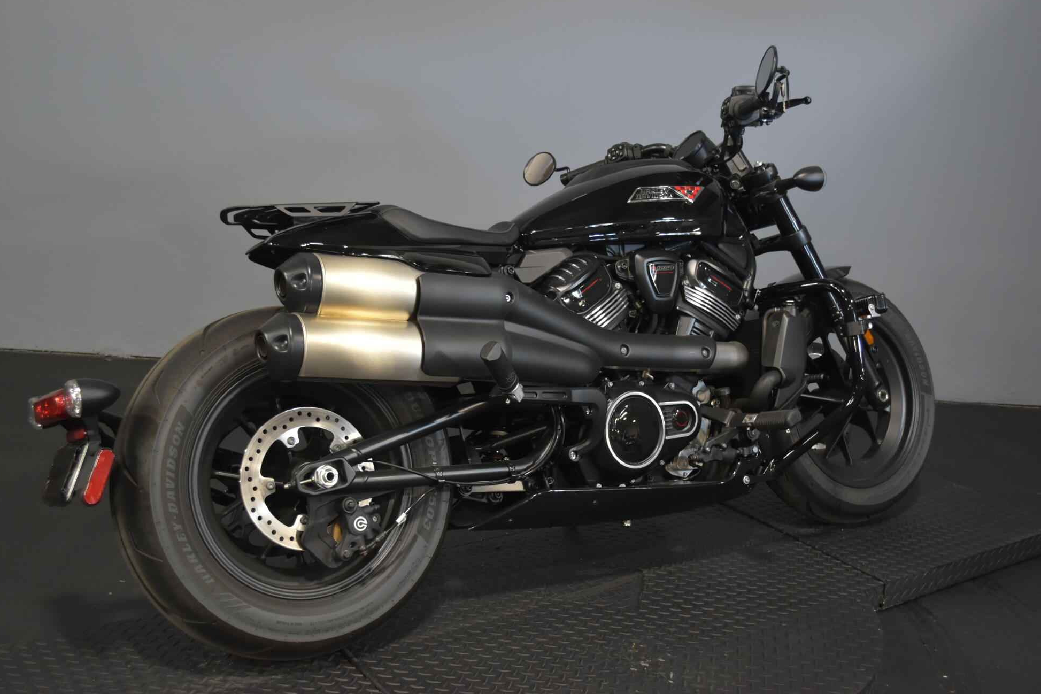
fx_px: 1070
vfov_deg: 35.9
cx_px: 523
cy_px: 341
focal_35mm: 37
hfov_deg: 51.9
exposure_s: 1/30
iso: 1100
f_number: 4
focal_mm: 24
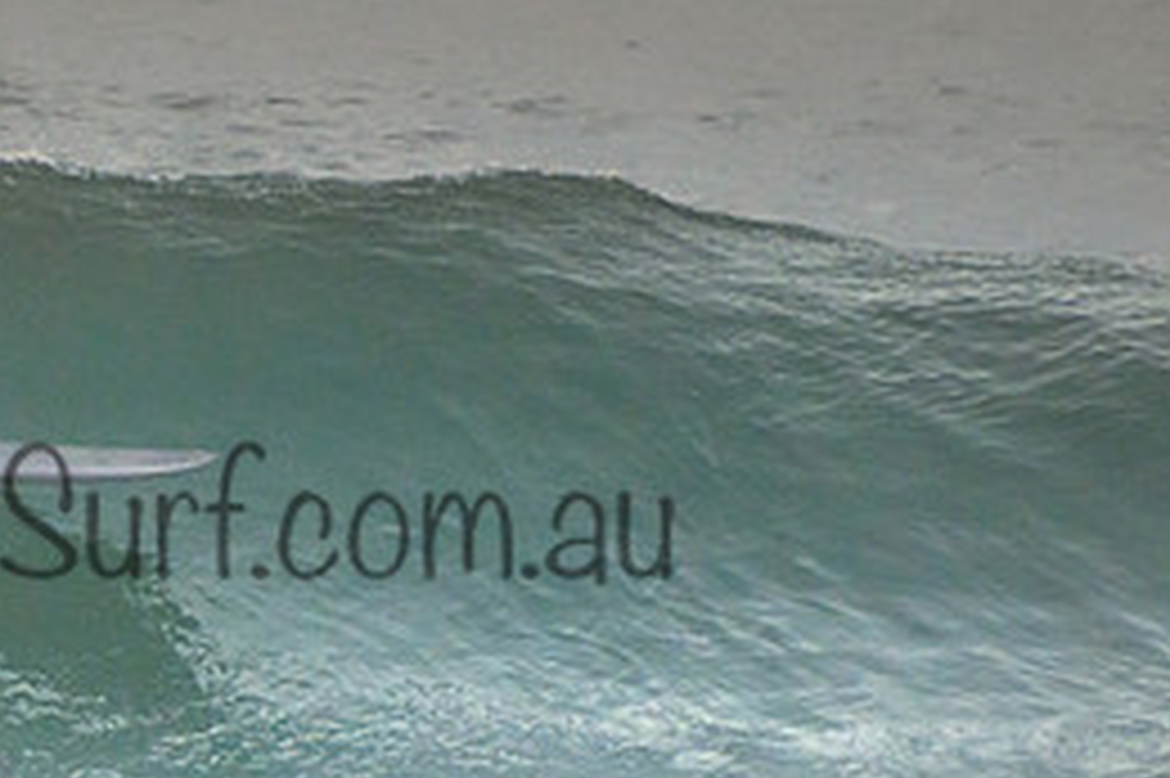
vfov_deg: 1.1
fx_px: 39883
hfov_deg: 1.7
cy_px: 573
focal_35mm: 1228
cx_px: 15
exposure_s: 1/2000
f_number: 5.6
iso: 1600
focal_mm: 400
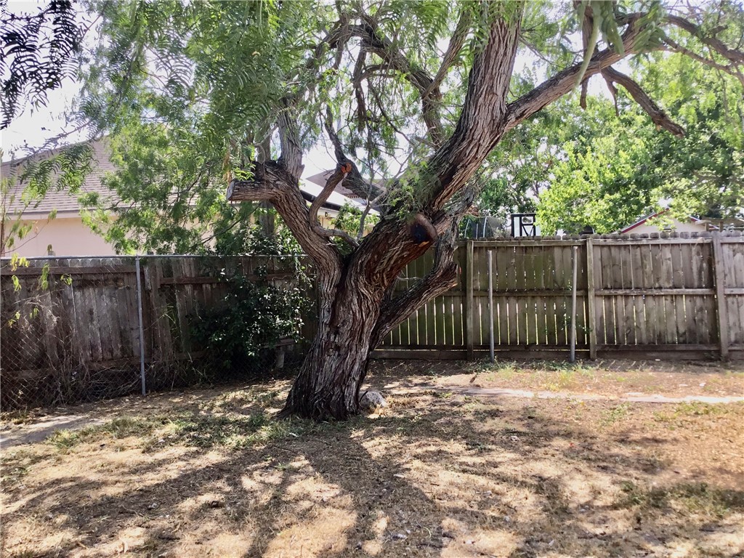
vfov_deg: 45.4
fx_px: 666
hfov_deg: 58.4
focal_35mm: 31
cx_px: 372
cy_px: 279
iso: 25
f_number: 2.4
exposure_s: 1/322
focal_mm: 3.3
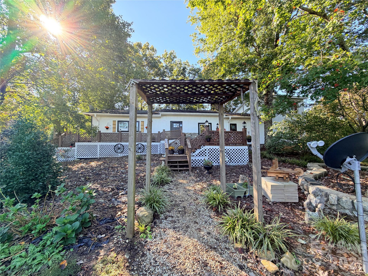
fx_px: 149
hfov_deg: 102.1
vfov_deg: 85.7
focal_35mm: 14
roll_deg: +0.8
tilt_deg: +4.7
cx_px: 184
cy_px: 138
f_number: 2.2
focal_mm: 2.22
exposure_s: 1/121
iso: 80
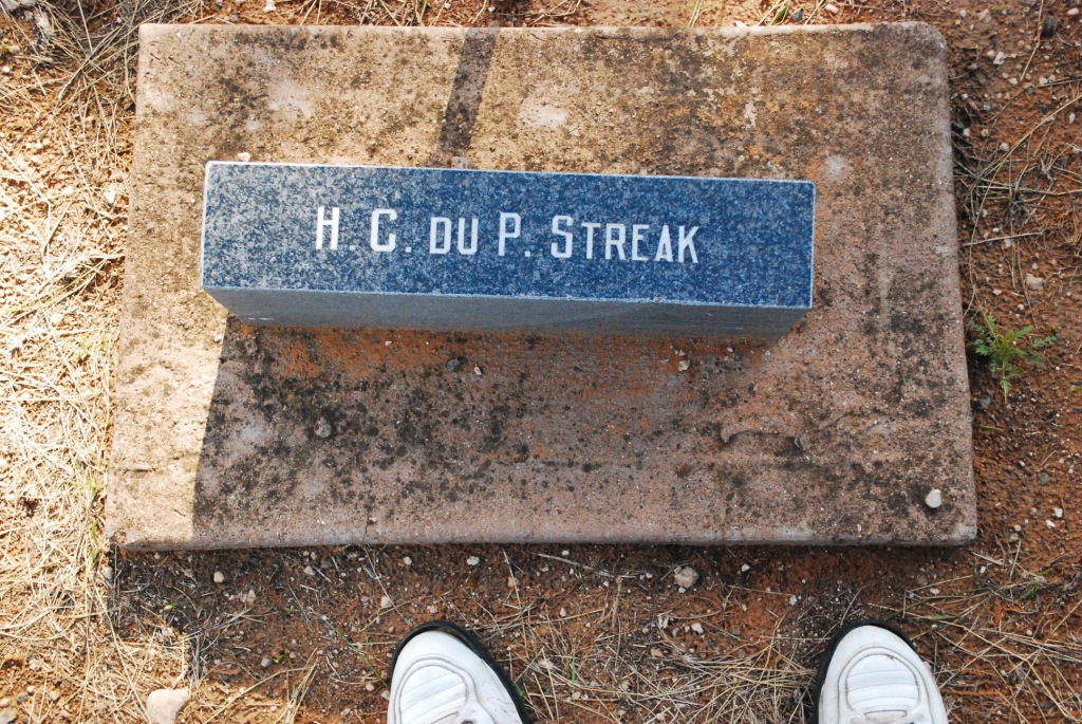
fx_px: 1444
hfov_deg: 41.1
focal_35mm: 48
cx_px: 541
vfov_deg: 28.1
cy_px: 362
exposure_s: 1/1250
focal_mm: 32
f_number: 5
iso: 1600
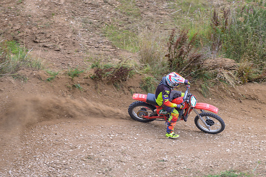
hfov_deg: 5.6
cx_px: 164
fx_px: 2739
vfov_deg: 3.7
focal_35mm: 371
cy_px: 109
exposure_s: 1/400
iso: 64
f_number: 2.8
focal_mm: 200
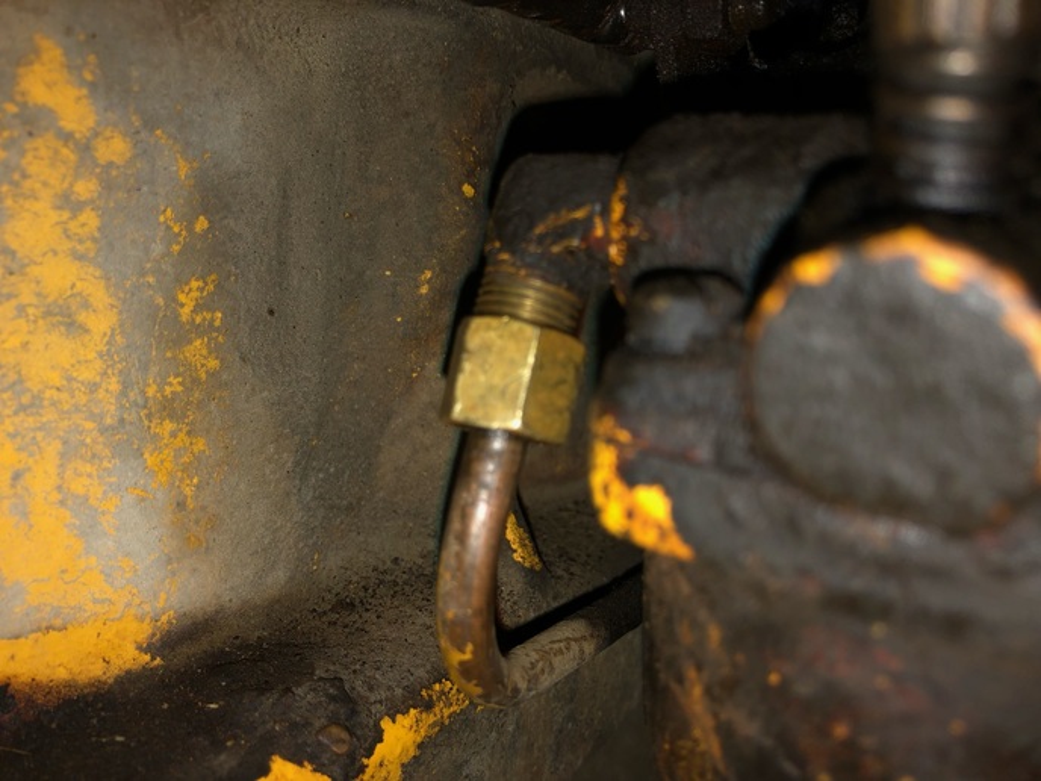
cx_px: 520
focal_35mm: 28
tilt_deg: -13.8
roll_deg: -2.2
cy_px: 390
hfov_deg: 63.4
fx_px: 842
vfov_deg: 49.7
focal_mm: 3.99
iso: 20
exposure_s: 1/39
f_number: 1.8
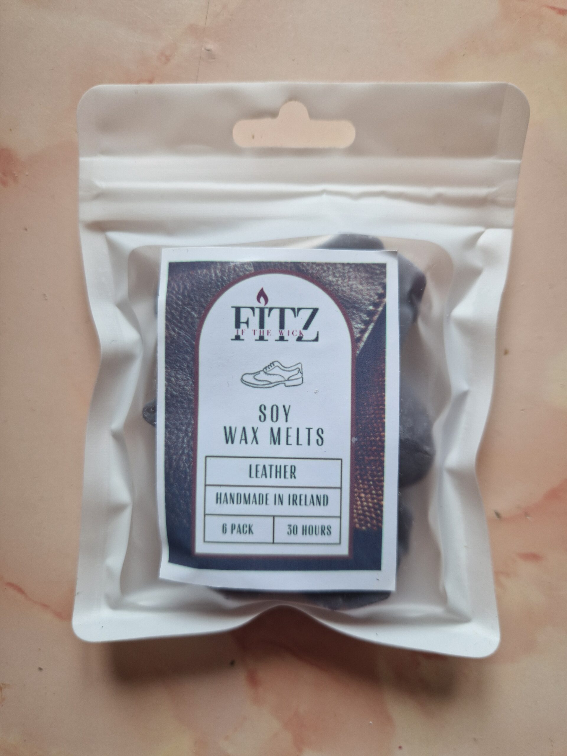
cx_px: 284
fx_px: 502
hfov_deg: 58.9
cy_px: 378
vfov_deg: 73.9
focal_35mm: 23
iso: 80
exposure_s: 1/100
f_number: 1.8
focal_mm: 5.4
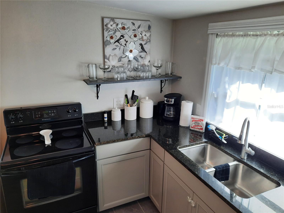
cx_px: 142
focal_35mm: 25
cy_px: 106
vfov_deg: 54.9
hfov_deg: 69.4
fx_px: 205
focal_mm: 4.6
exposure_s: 1/60
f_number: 2
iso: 40
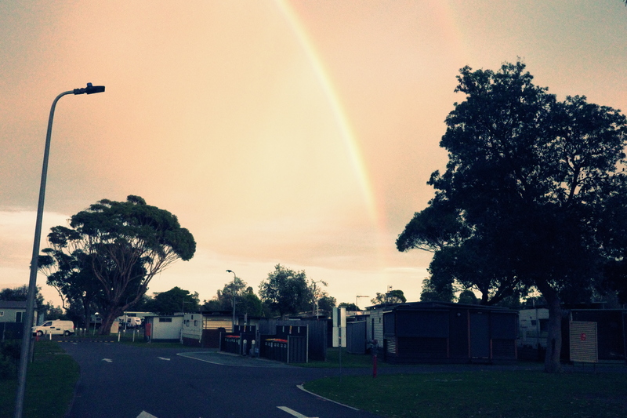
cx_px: 314
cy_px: 209
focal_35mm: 40
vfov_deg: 33.4
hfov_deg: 48.5
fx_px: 696
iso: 8000
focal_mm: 26
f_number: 16
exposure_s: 1/320
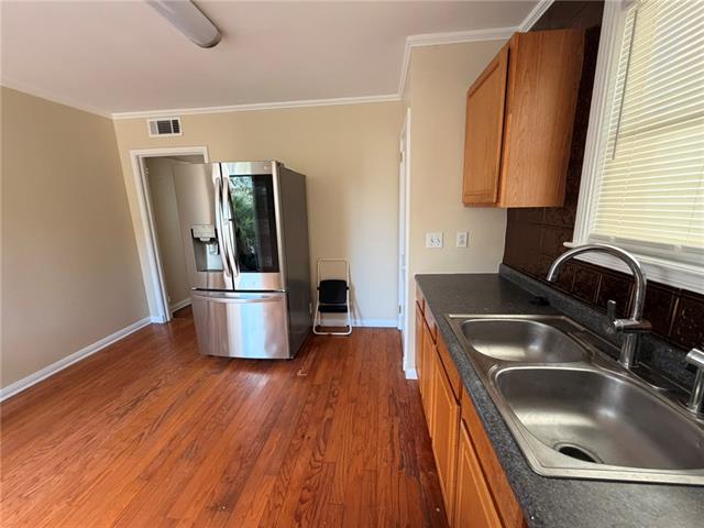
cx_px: 352
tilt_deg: -11.8
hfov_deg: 102.1
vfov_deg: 85.7
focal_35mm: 14
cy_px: 264
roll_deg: +1.3
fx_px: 285
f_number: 2.2
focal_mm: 2.22
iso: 320
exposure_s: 1/121
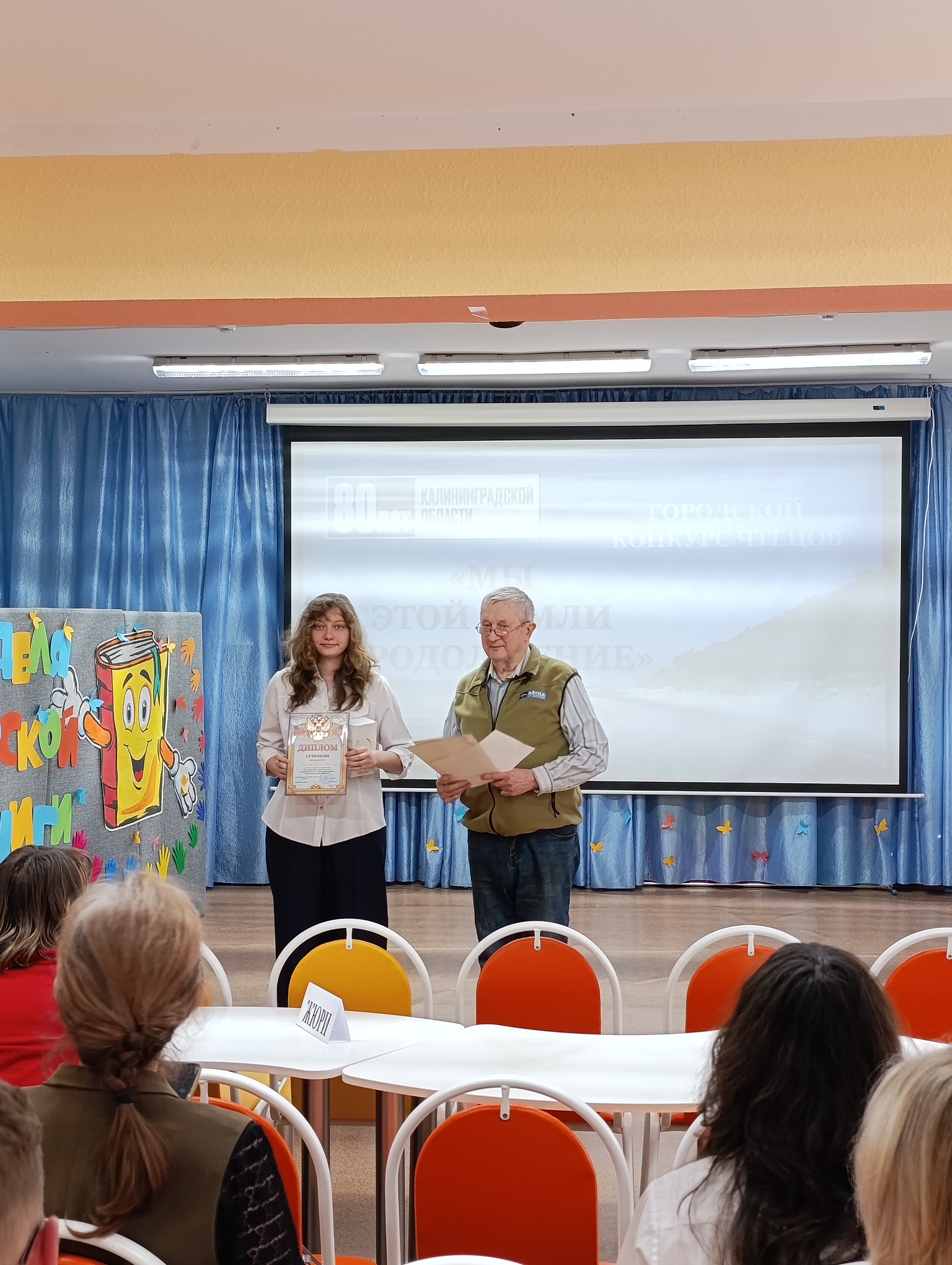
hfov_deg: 31.6
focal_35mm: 46
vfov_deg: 41.2
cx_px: 476
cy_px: 632
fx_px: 1683
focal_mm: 6.11
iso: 304
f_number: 1.65
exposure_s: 1/100
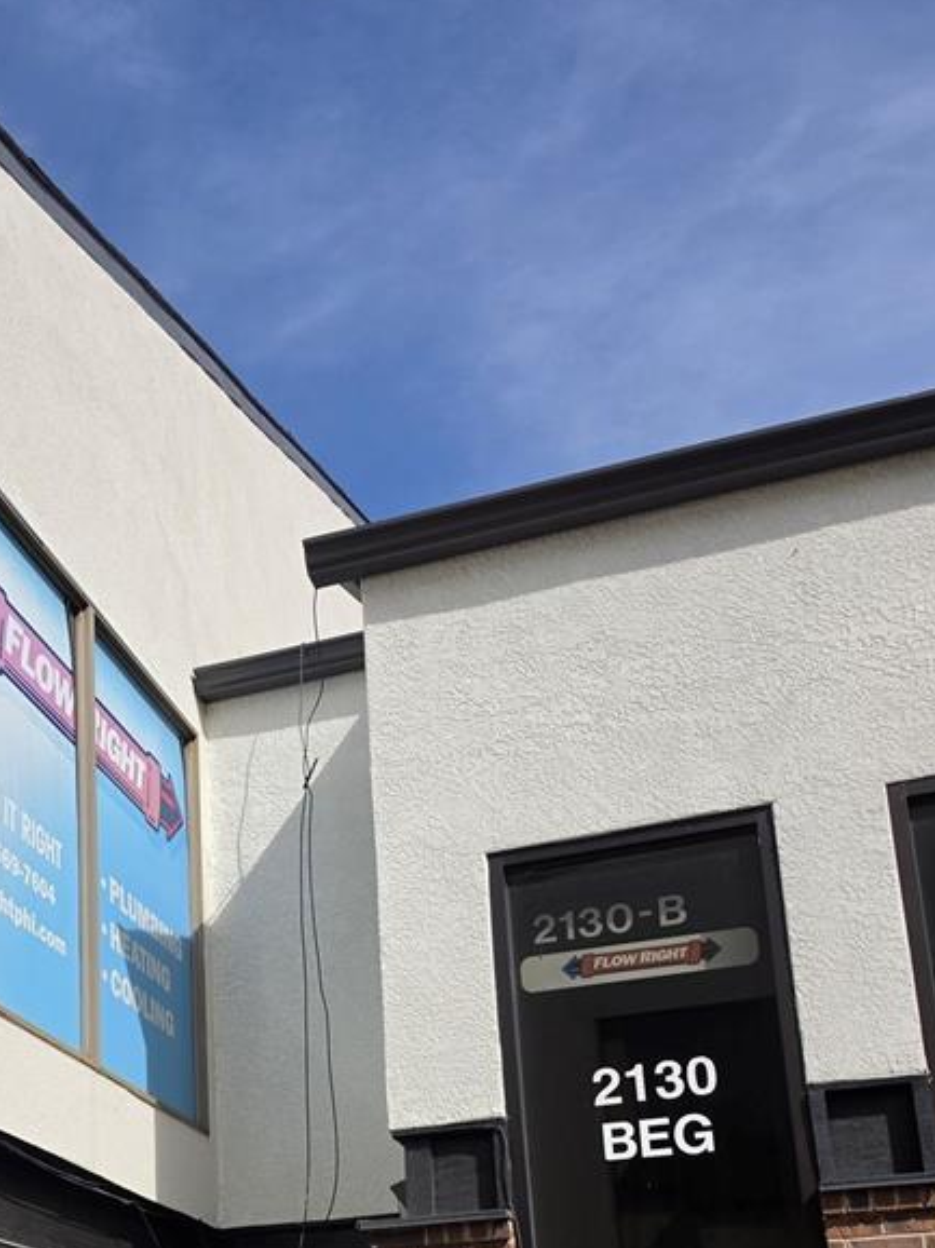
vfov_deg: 41.0
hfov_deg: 32.5
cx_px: 172
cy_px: 1082
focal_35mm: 43
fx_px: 1550
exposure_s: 1/7939
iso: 64
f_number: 1.4
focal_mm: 6.5
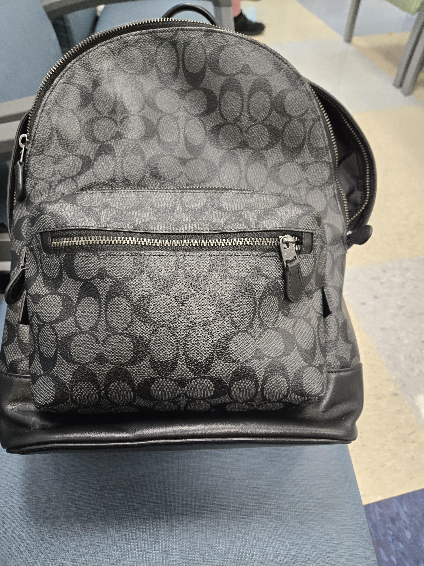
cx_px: 212
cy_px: 283
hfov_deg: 58.9
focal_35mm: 23
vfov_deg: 73.9
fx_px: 376
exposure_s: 1/120
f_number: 1.8
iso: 500
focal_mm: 5.4
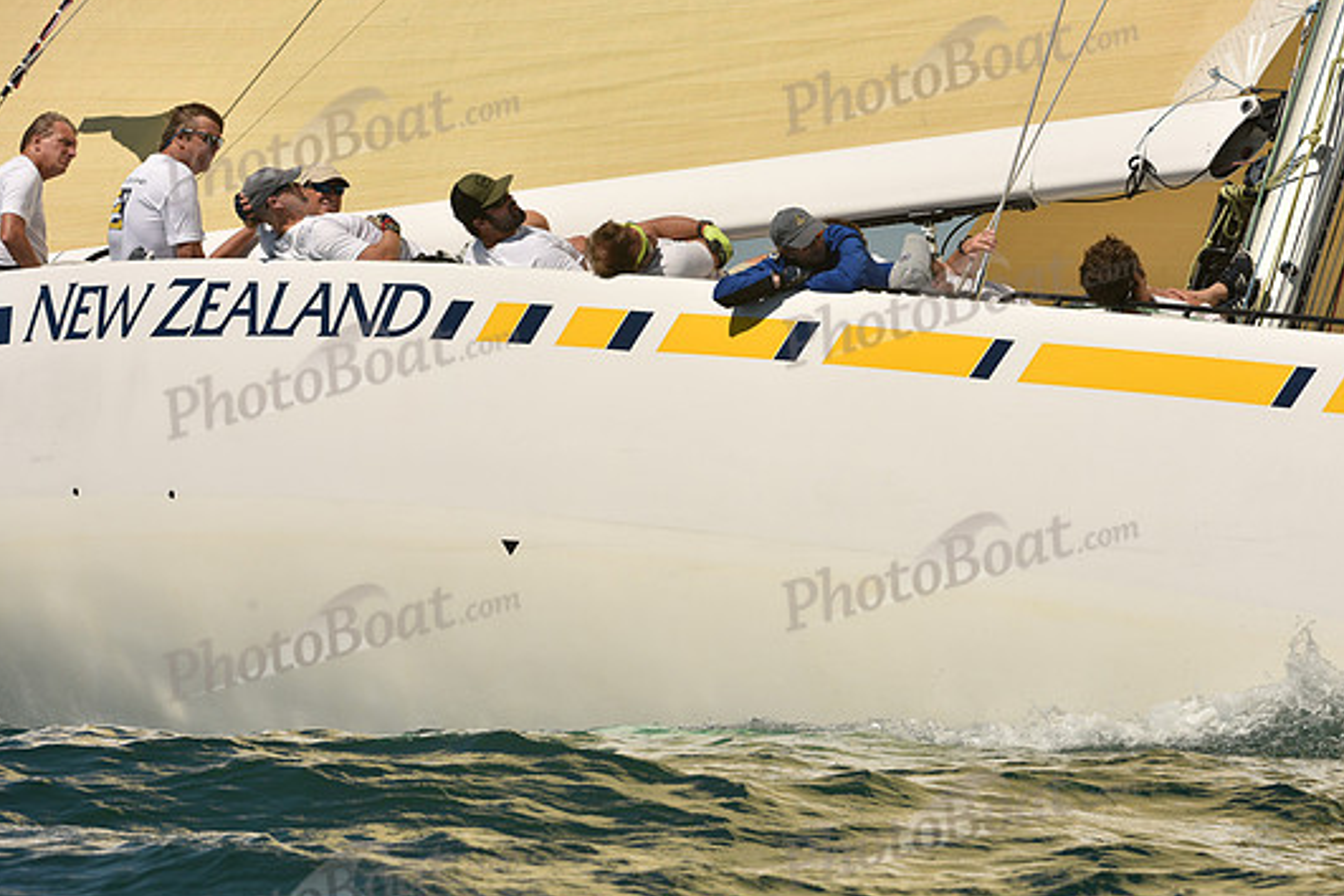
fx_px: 10191
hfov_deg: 7.5
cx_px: 653
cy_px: 470
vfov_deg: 5.0
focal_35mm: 273
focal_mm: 250
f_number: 9
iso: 250
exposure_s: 1/1250
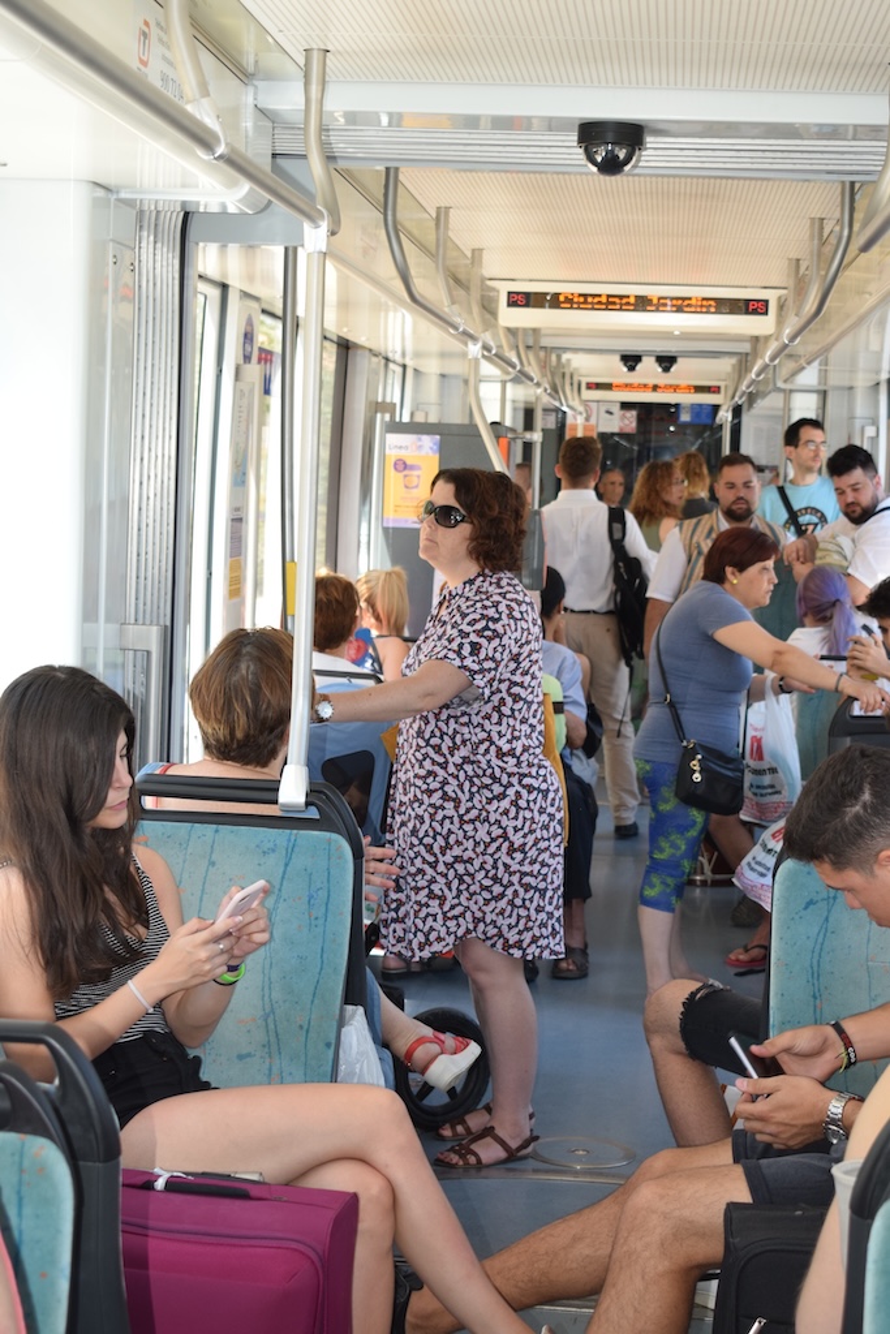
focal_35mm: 63
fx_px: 2335
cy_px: 667
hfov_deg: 21.6
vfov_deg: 31.9
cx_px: 445
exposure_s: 1/125
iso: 500
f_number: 5.6
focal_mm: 42
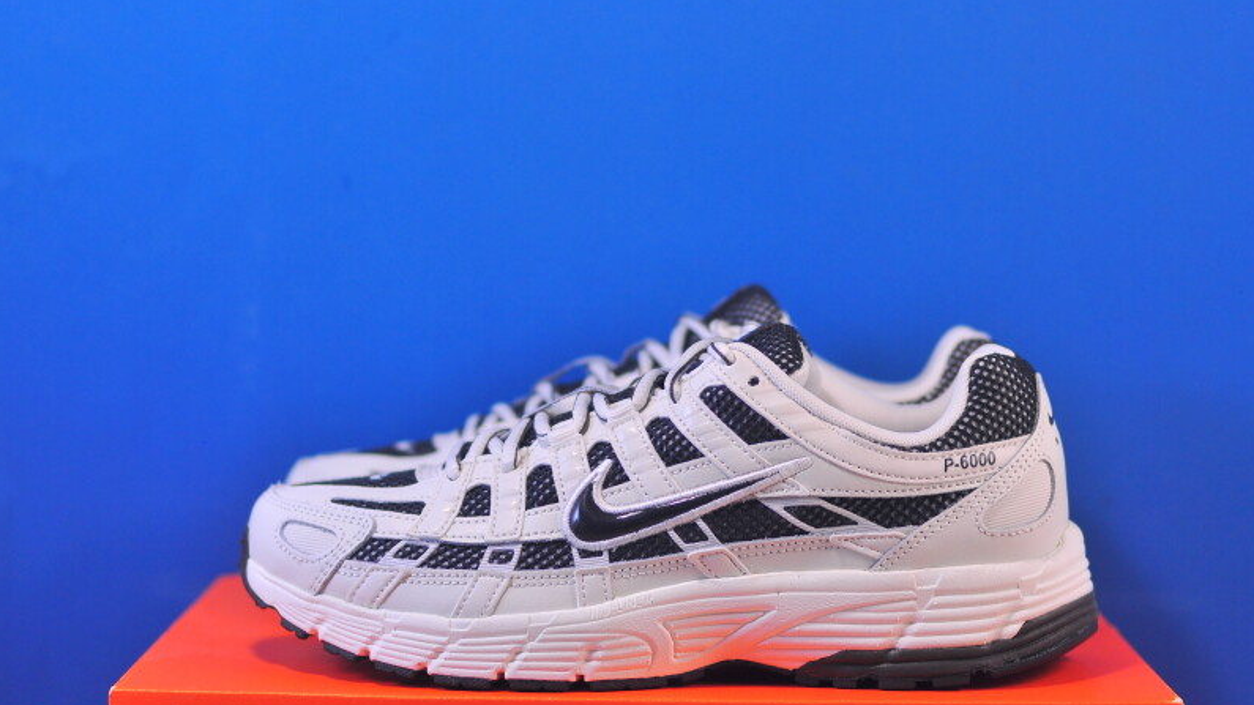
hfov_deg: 26.9
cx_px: 625
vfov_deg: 15.3
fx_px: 2627
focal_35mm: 79
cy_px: 376
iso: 250
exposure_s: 1/320
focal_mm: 50
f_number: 2.5
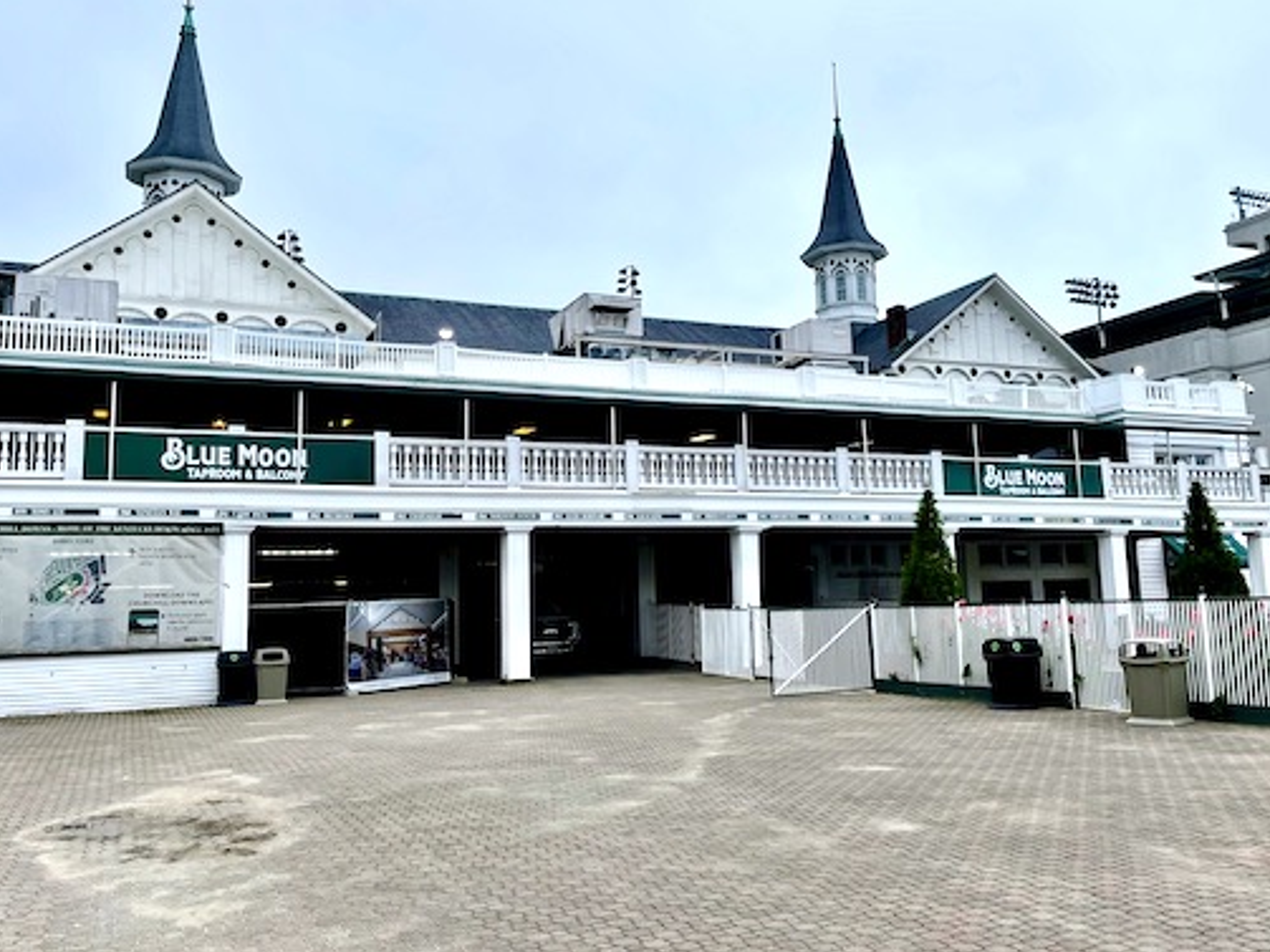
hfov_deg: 58.4
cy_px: 437
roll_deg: +1.6
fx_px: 1137
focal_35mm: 31
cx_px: 619
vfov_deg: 45.4
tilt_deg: +7.8
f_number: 1.6
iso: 32
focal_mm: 5.1
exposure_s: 1/1057
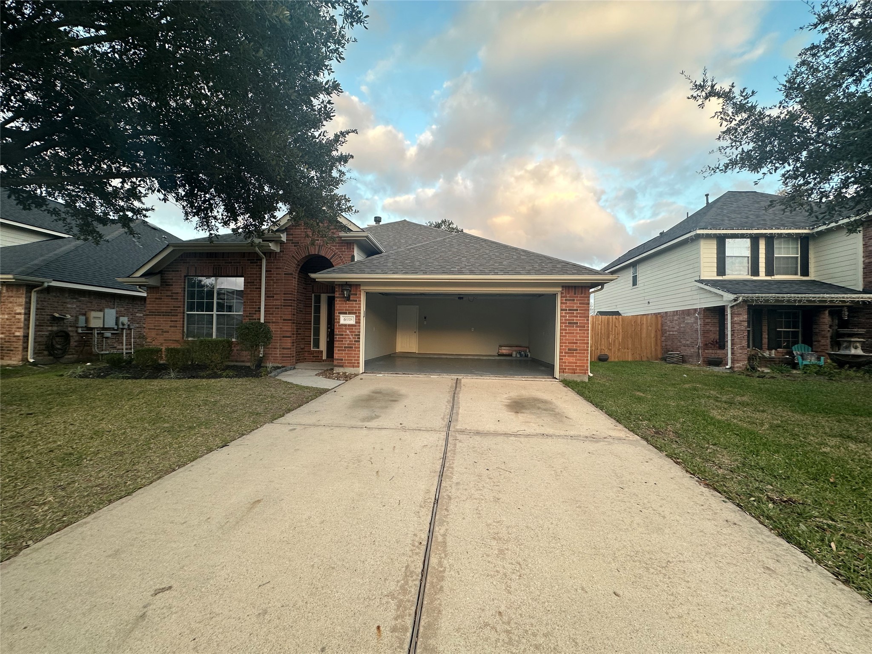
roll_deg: -1.5
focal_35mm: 14
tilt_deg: +1.2
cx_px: 436
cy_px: 327
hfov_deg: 102.1
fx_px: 353
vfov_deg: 85.7
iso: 50
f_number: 2.2
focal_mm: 2.22
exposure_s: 1/99
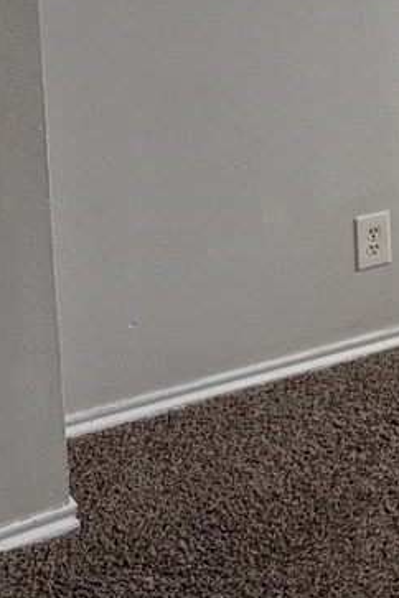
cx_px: 861
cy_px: -226
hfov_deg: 11.9
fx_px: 1646
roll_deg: +0.5
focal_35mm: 99
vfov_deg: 18.8
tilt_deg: -3.8
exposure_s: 1/662
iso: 50
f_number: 1.78
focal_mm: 6.76
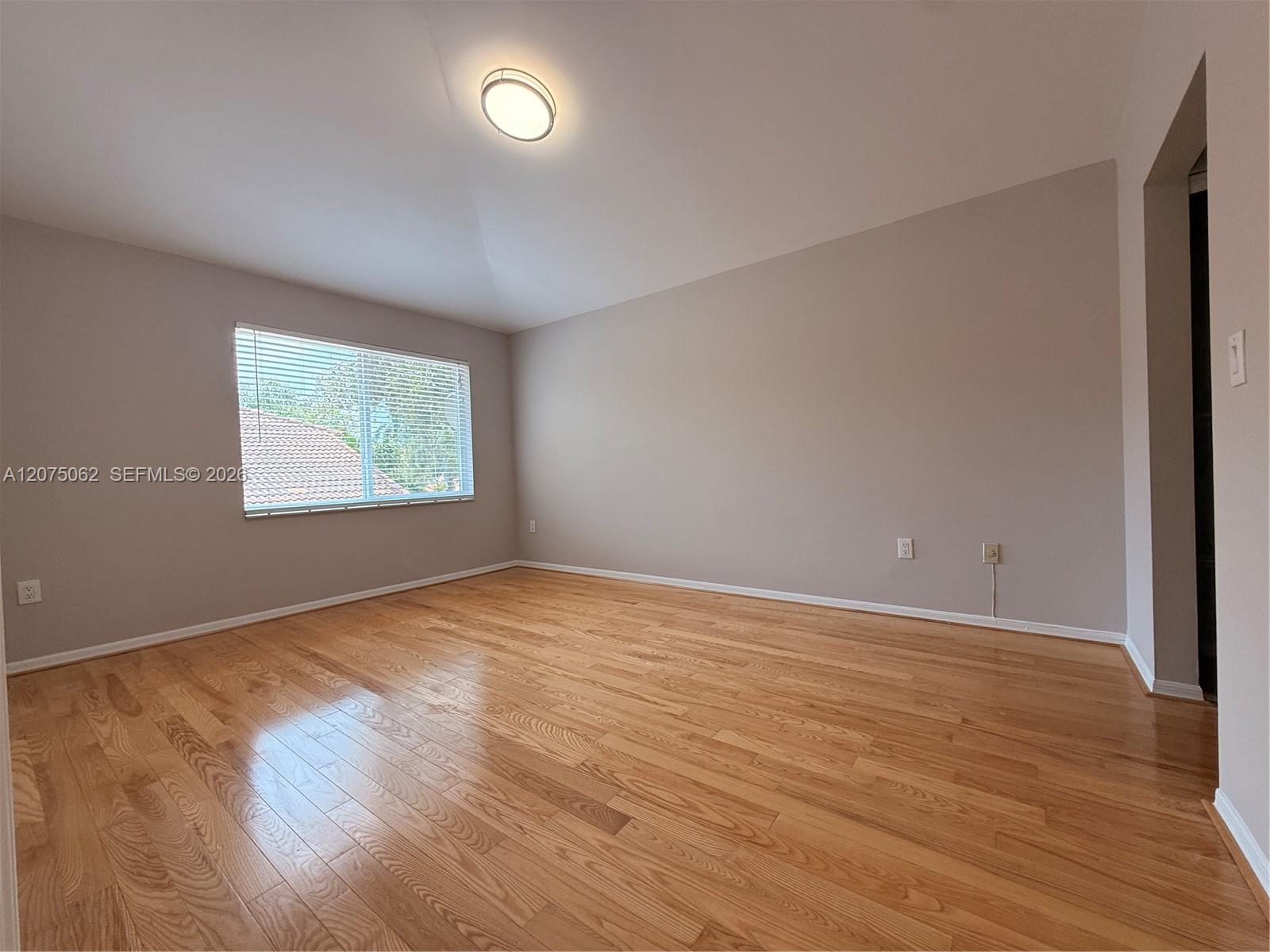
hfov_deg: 102.1
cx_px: 635
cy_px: 476
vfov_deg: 85.7
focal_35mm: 14
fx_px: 514
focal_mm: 2.22
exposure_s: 1/120
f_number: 2.2
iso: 125
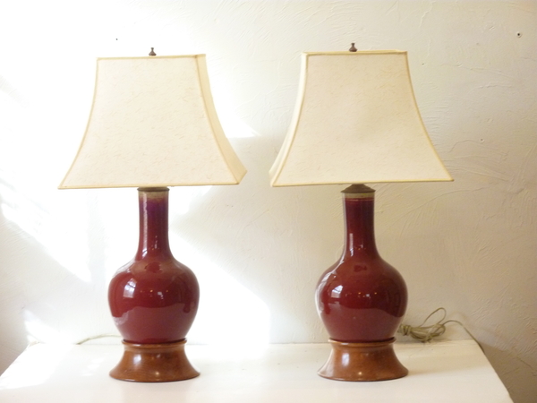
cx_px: 268
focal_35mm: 111
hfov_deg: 17.7
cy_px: 202
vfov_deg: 13.3
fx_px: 1722
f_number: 4.4
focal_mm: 18.2
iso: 400
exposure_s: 1/15
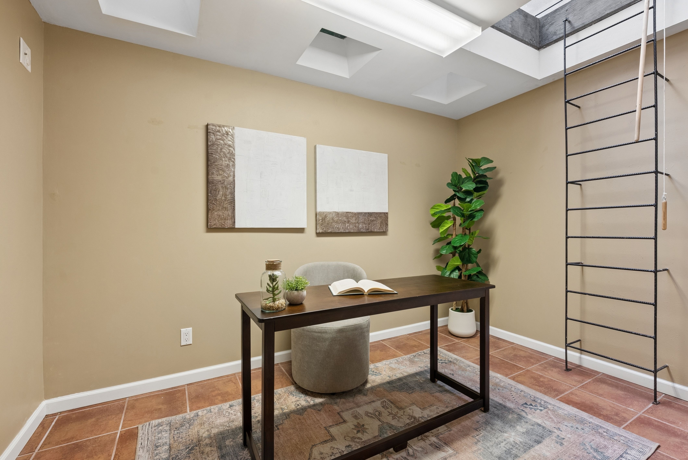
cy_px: 230
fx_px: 306
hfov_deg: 96.7
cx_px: 344
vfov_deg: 73.8
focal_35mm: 16
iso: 800
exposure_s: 1/15
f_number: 8
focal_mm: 16
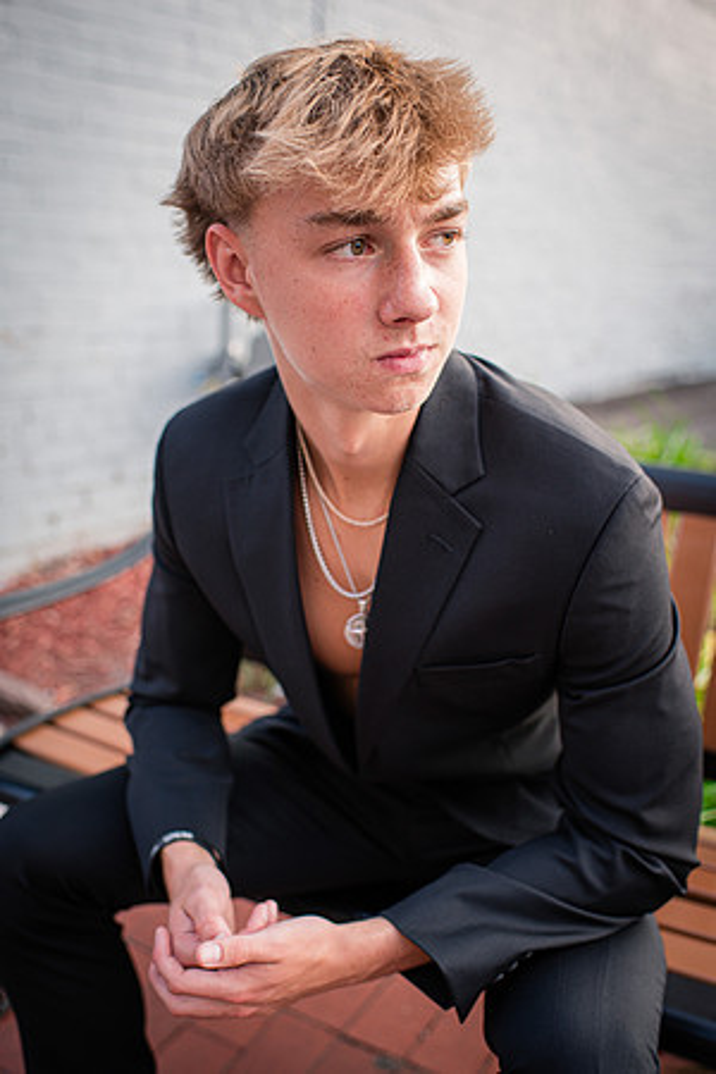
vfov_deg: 54.4
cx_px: 358
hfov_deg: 37.9
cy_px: 537
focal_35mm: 35
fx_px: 1044
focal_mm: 35
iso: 250
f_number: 2.8
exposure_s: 1/160
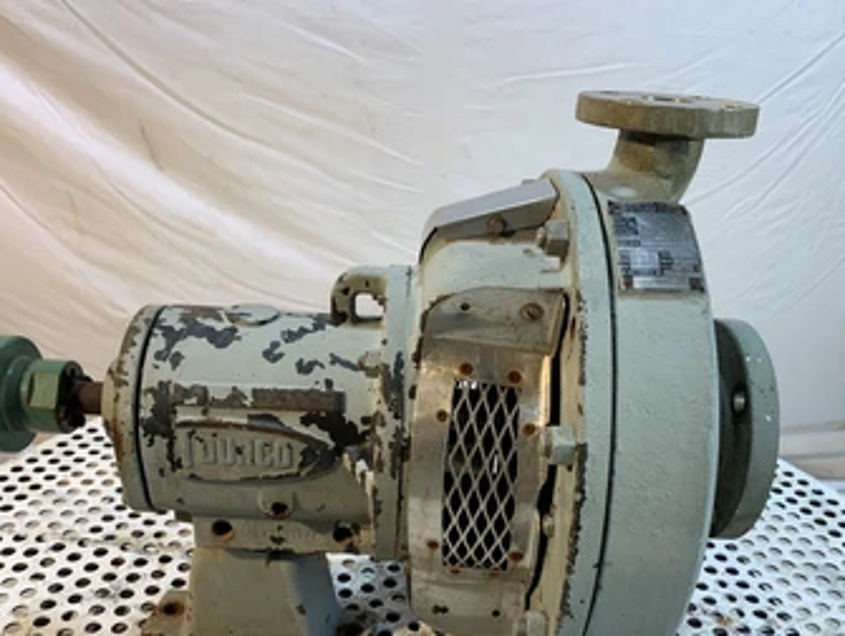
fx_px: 758
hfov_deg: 58.3
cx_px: 424
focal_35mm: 31
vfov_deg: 45.3
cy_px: 376
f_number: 1.8
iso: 32
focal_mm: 4.25
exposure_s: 1/120
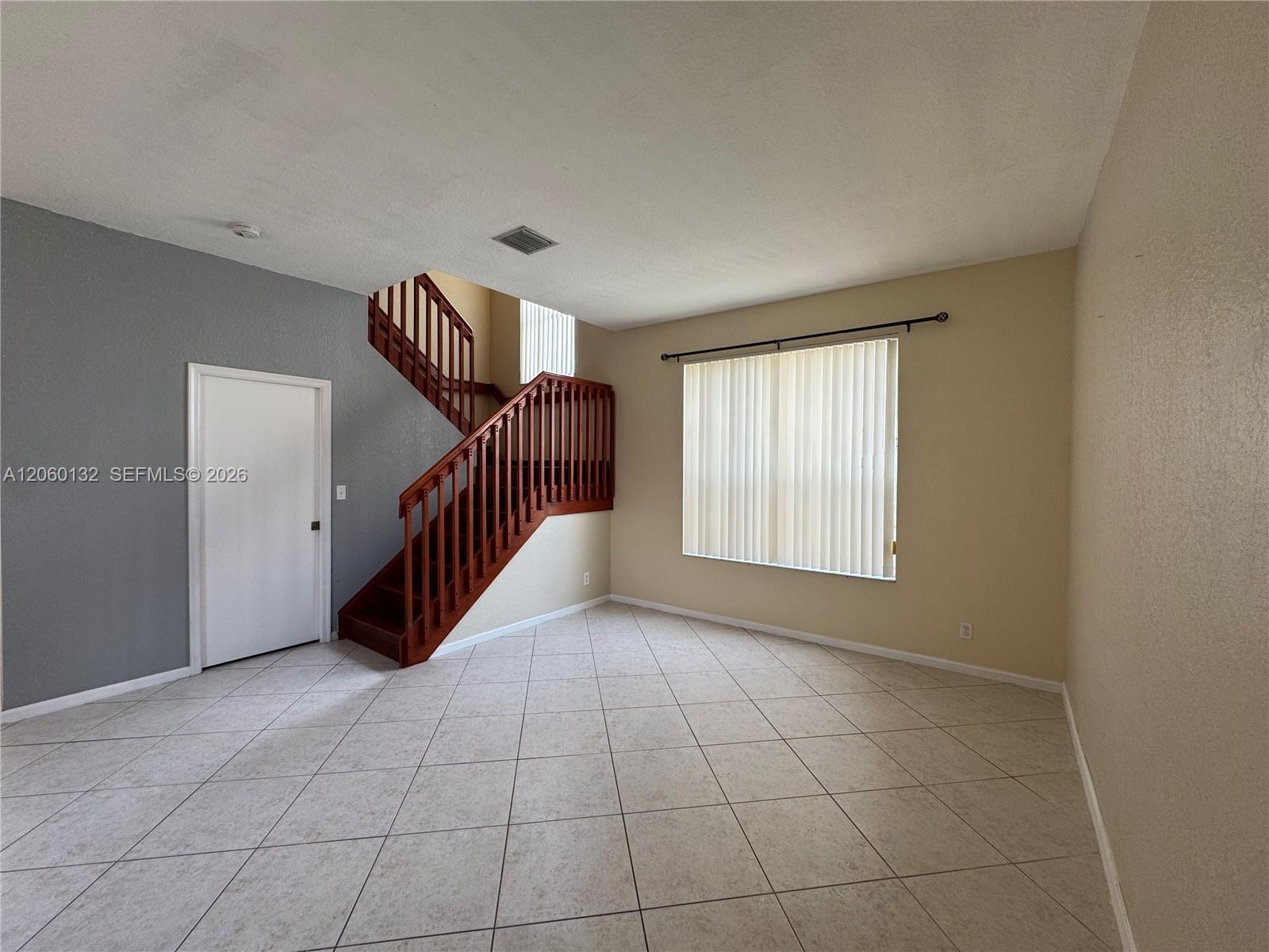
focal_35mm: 14
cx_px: 634
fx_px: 513
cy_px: 476
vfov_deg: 85.7
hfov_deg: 102.1
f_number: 2.2
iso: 50
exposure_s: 1/120
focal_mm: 2.22
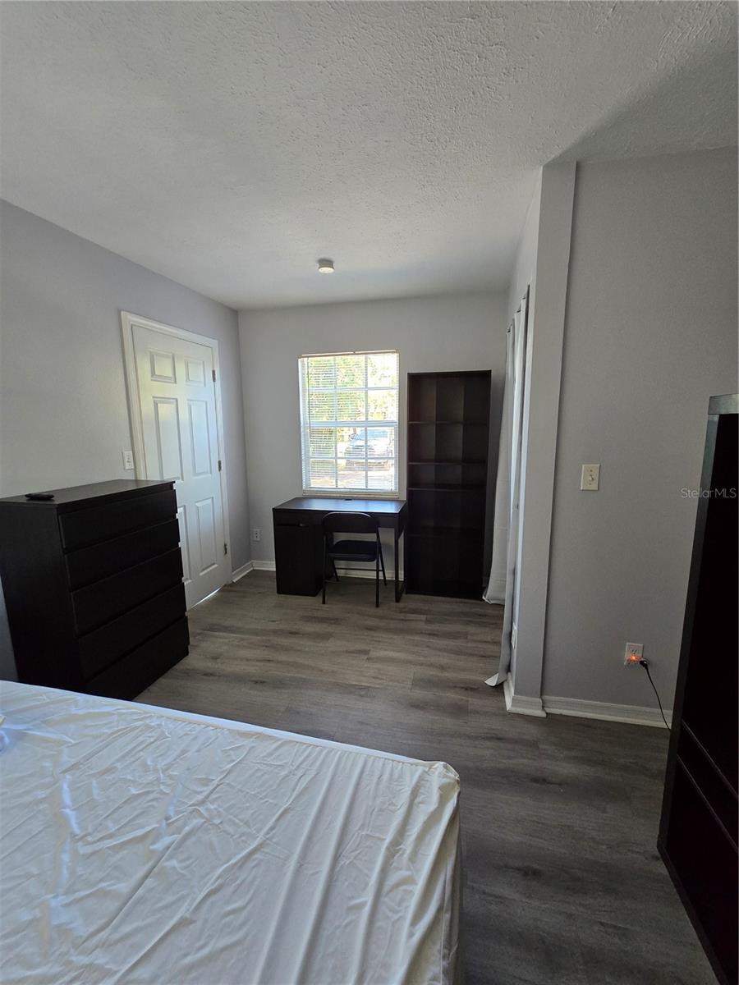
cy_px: 492
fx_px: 370
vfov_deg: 106.2
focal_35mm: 13
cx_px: 370
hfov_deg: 89.9
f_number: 2.2
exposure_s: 1/60
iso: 200
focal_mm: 2.2
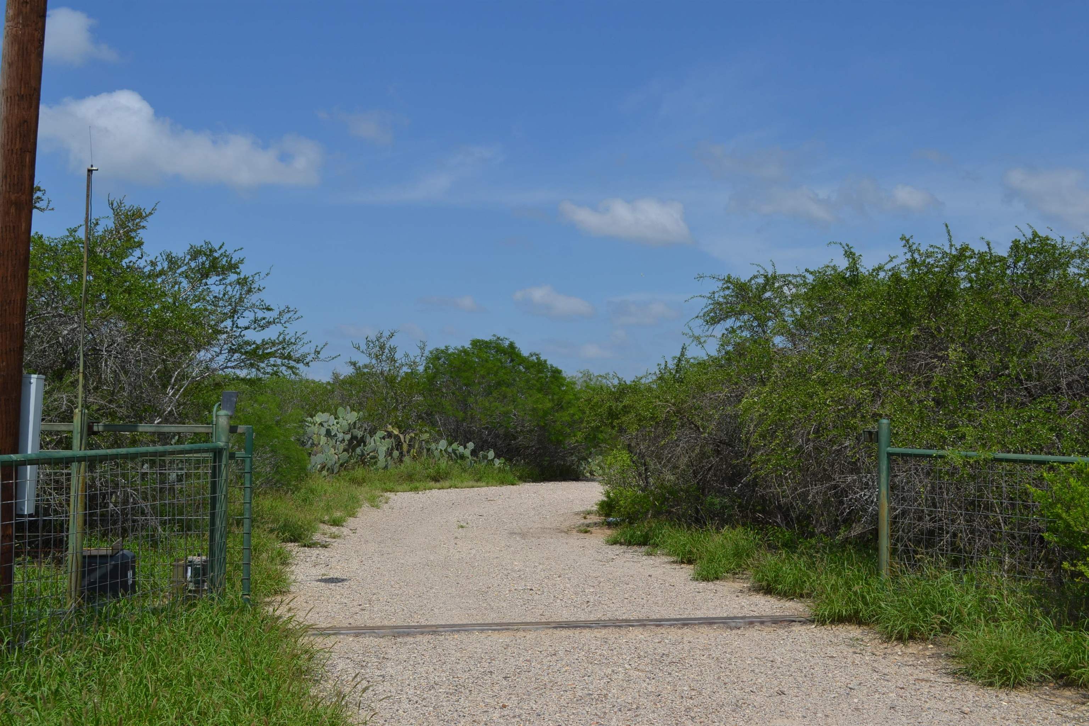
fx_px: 1180
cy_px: 363
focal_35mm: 39
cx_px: 544
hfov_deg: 49.6
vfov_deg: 34.2
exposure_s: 1/320
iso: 100
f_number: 9
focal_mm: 26
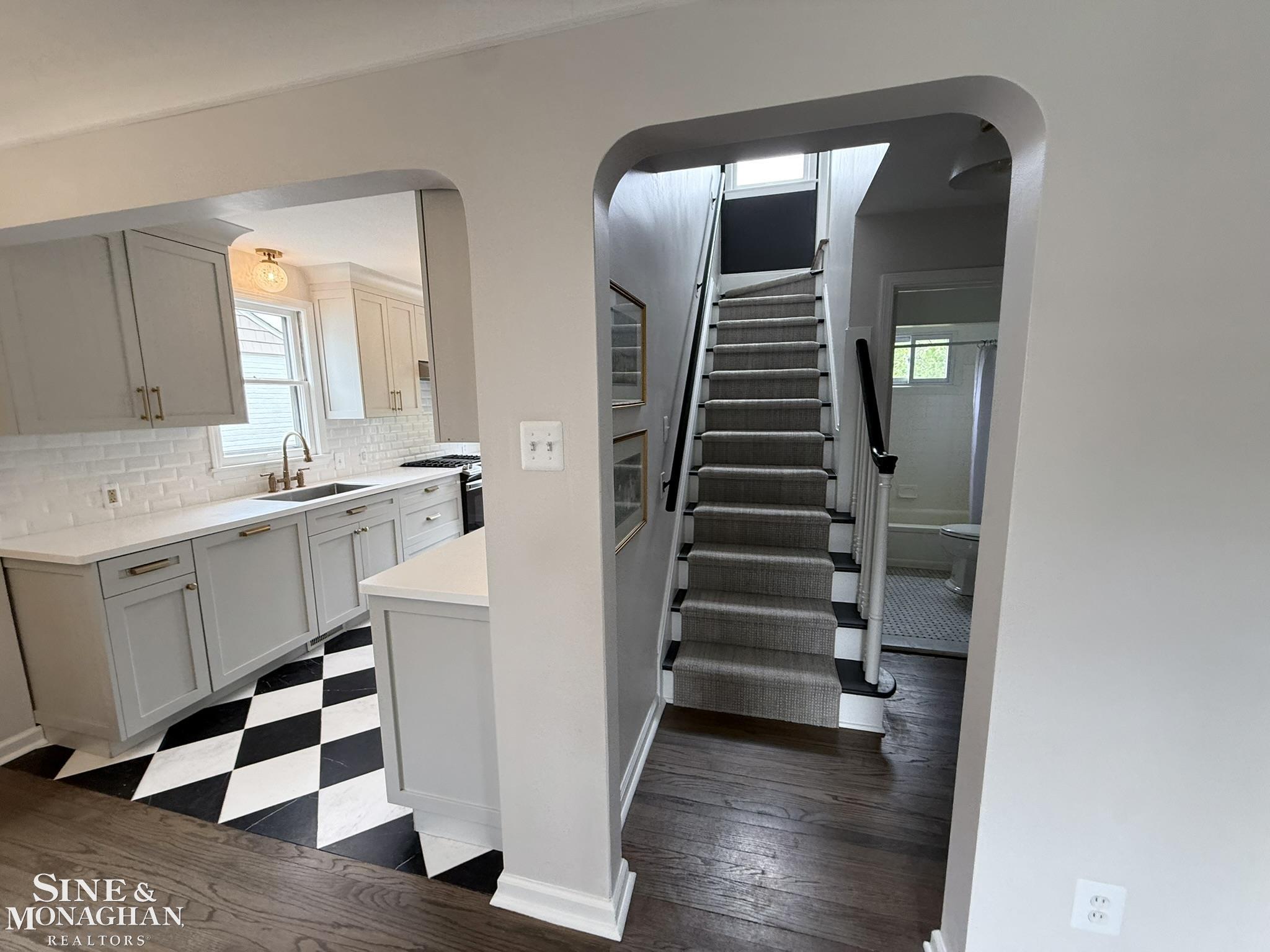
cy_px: 476
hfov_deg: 102.1
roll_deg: +1.3
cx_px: 635
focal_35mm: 14
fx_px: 514
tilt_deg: -7.2
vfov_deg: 85.7
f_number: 2.2
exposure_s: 1/120
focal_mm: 2.22
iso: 160
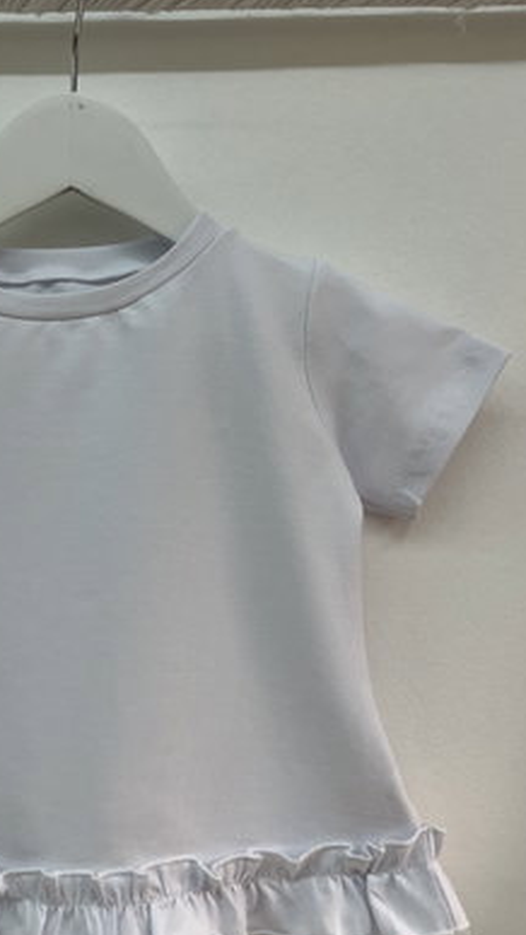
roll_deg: -1.2
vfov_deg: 51.2
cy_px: 569
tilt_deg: -2.9
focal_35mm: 39
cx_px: 60
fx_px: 966
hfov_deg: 29.3
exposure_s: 1/100
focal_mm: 5.1
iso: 50
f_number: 1.6
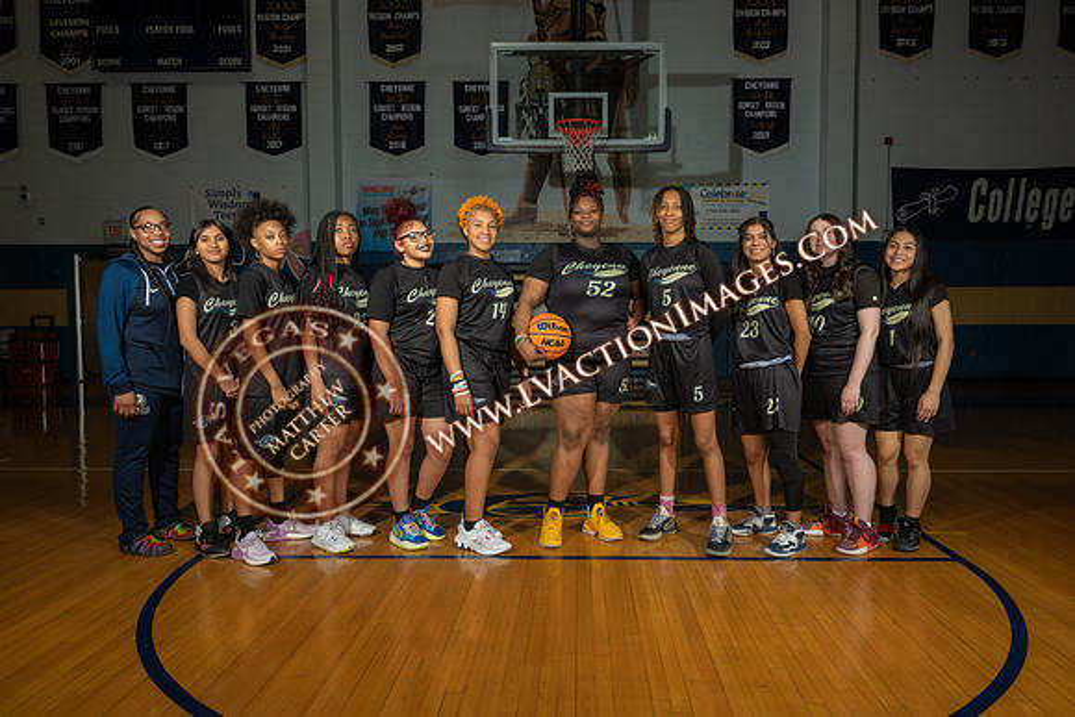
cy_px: 359
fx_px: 781
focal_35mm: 26
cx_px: 562
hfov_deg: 69.1
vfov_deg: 49.3
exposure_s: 1/200
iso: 160
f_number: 8
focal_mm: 24
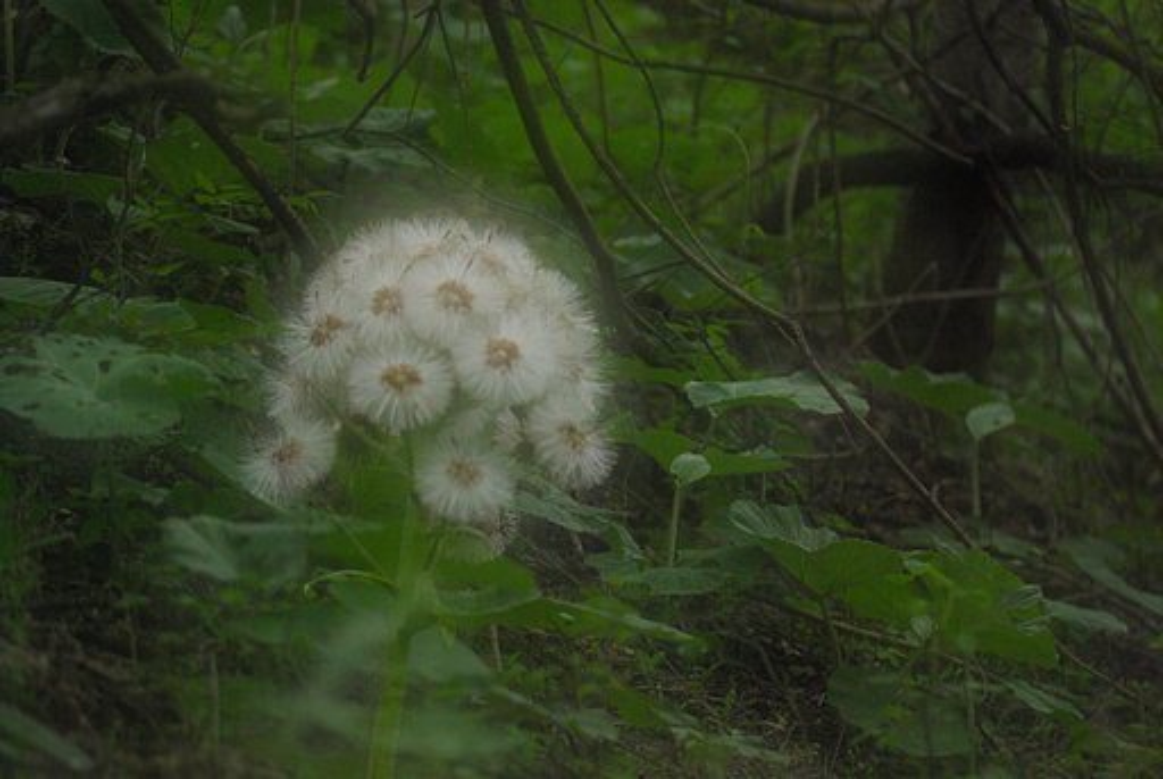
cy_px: 390
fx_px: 8735
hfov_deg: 7.6
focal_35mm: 270
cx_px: 582
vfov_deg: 5.1
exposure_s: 1/4000
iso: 1600
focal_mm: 180
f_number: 3.5
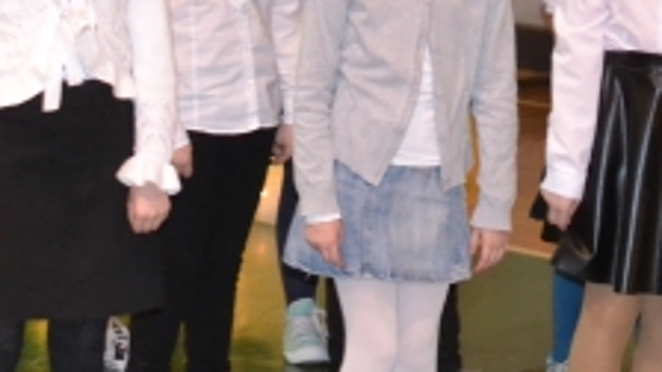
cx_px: 106
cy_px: 34
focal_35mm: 191
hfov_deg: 11.2
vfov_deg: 6.3
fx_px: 3353
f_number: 5
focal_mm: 34
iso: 3200
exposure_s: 1/60
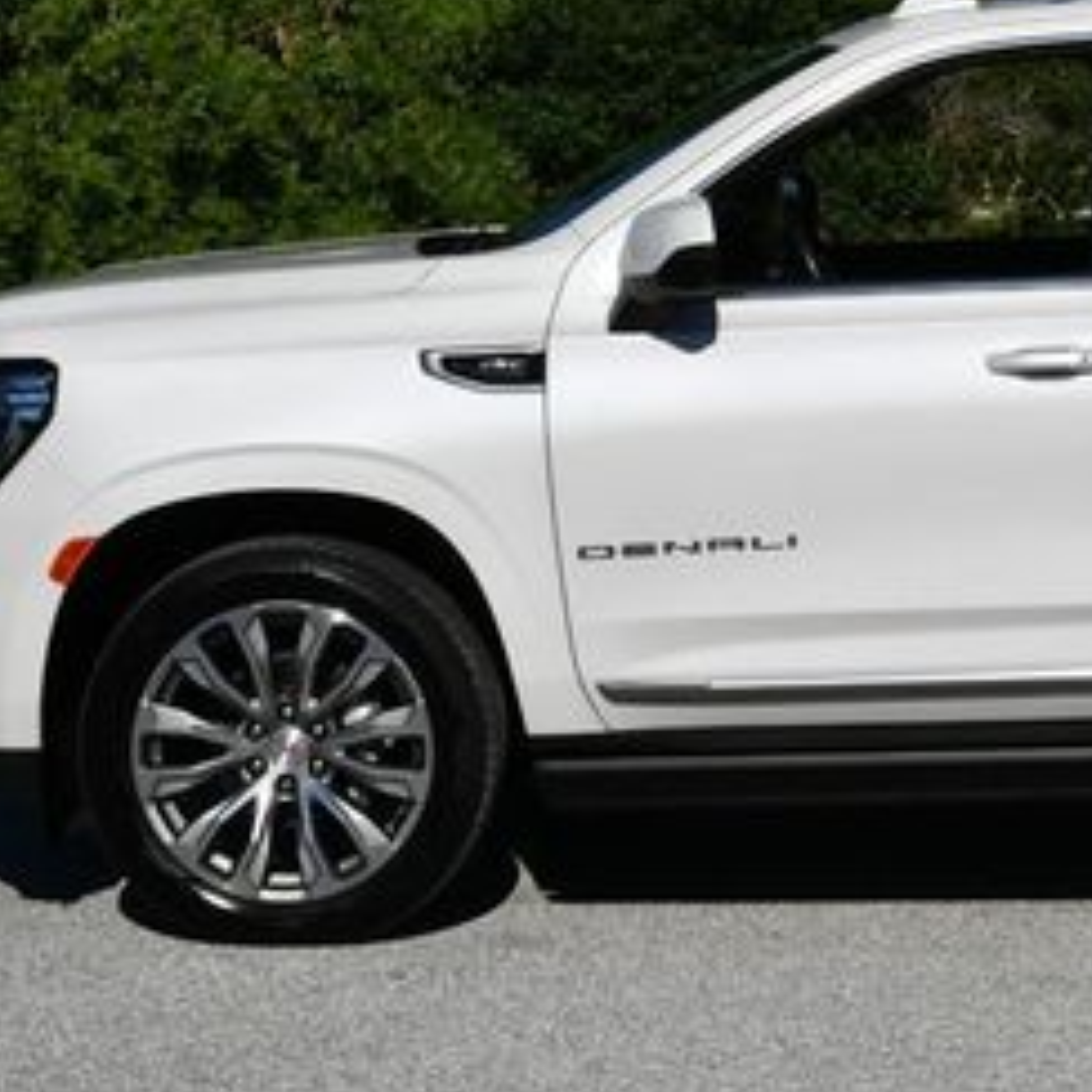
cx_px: 1141
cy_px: 210
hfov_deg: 14.7
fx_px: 4140
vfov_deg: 14.9
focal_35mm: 116
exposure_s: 1/400
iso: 100
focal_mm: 26
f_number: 10
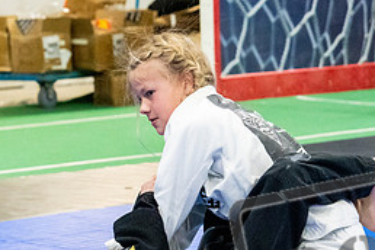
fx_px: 2458
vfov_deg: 5.8
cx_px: 233
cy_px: 225
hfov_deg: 8.7
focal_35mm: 236
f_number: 4
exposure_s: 1/400
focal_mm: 70
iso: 6400
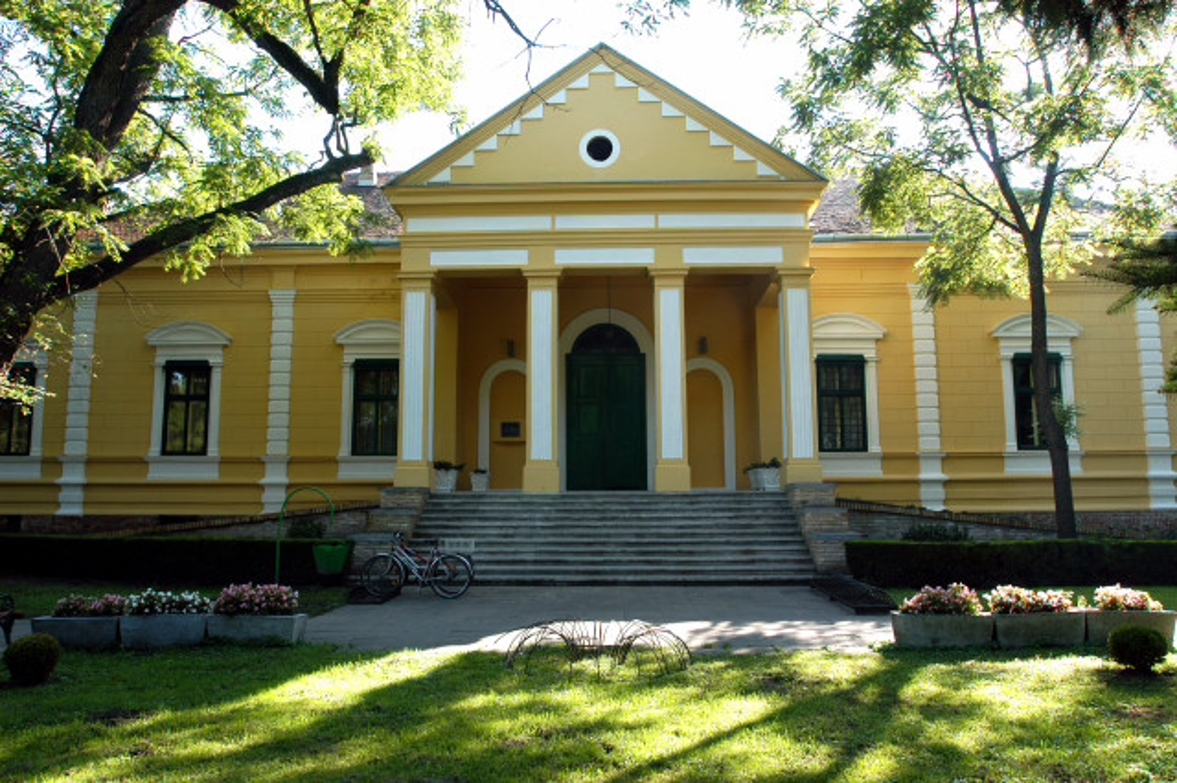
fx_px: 833
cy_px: 392
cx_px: 588
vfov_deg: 50.4
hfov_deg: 70.5
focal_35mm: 26
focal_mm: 17
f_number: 5
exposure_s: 1/100
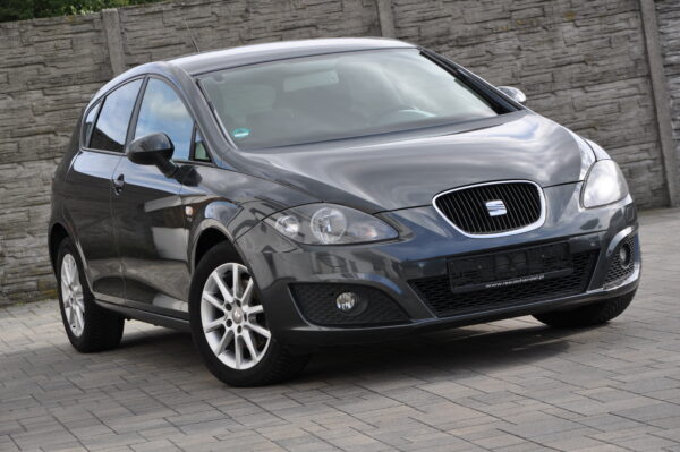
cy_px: 226
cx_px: 340
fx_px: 2123
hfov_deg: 18.2
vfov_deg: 12.2
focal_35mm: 112
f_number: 8
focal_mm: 75
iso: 200
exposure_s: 1/250
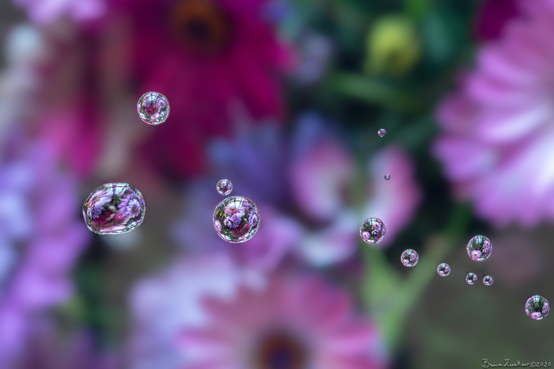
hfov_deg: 19.5
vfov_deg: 13.0
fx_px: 1616
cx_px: 277
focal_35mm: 105
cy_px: 184
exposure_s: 5
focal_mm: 105
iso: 250
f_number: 16
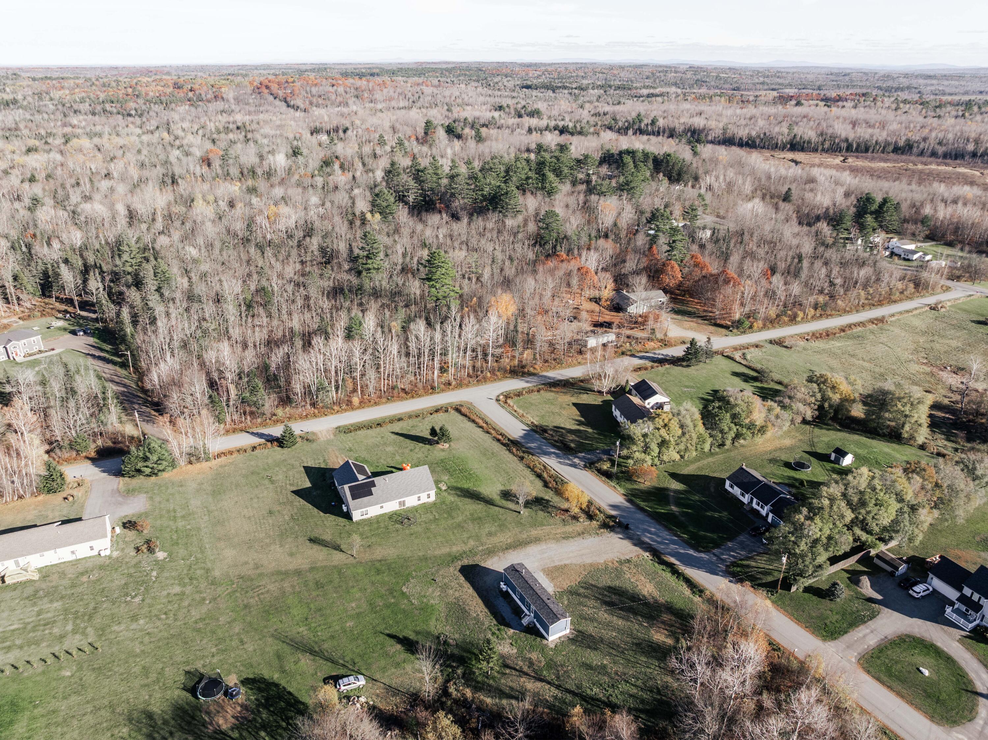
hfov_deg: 71.6
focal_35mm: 24
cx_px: 494
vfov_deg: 56.8
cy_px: 370
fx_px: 685
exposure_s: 1/1250
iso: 100
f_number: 2.8
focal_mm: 12.29
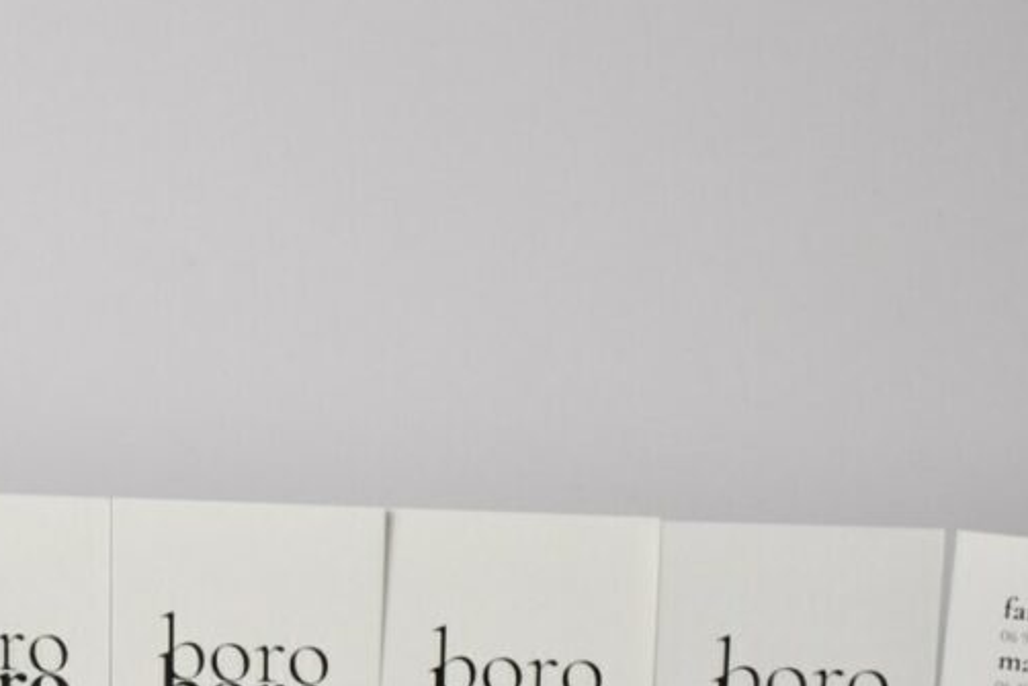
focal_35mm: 106
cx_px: 266
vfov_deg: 12.8
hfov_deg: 19.1
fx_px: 3028
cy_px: 638
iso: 2500
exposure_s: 1/160
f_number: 13
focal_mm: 35
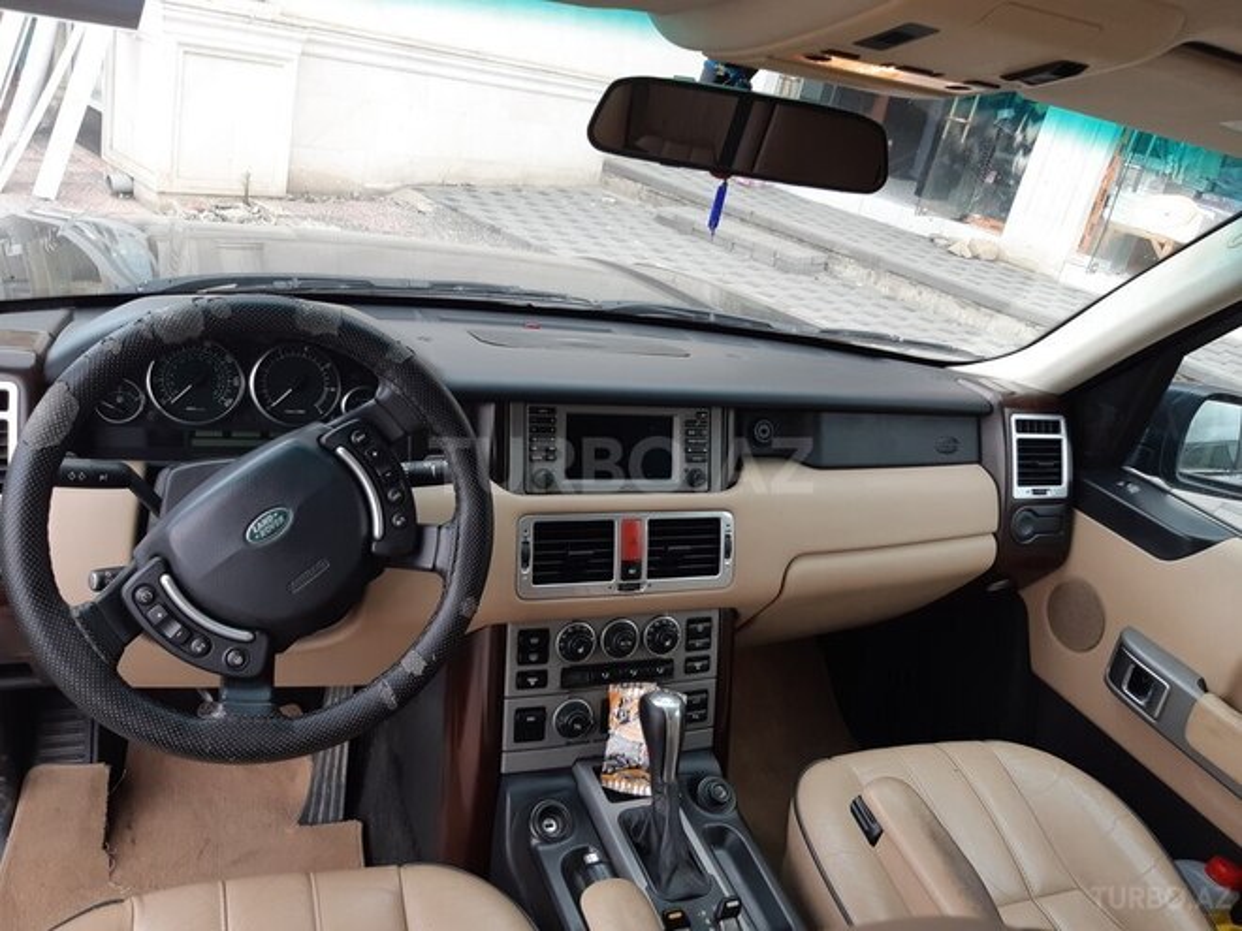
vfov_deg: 53.1
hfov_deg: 67.3
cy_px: 466
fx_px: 933
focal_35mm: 26
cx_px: 621
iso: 40
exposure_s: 1/100
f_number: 1.7
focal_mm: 3.93
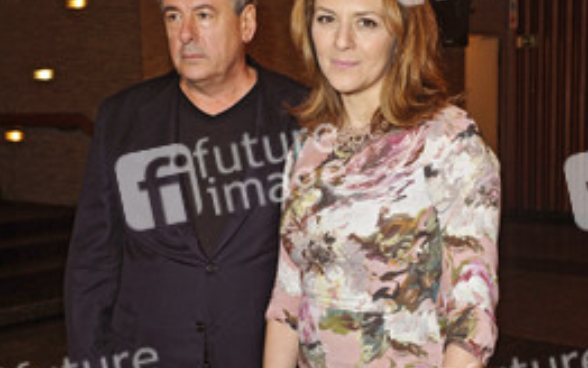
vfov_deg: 24.1
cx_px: 297
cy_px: 289
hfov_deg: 38.2
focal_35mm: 53
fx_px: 850
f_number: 5.6
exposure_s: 1/60
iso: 1000
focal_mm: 34
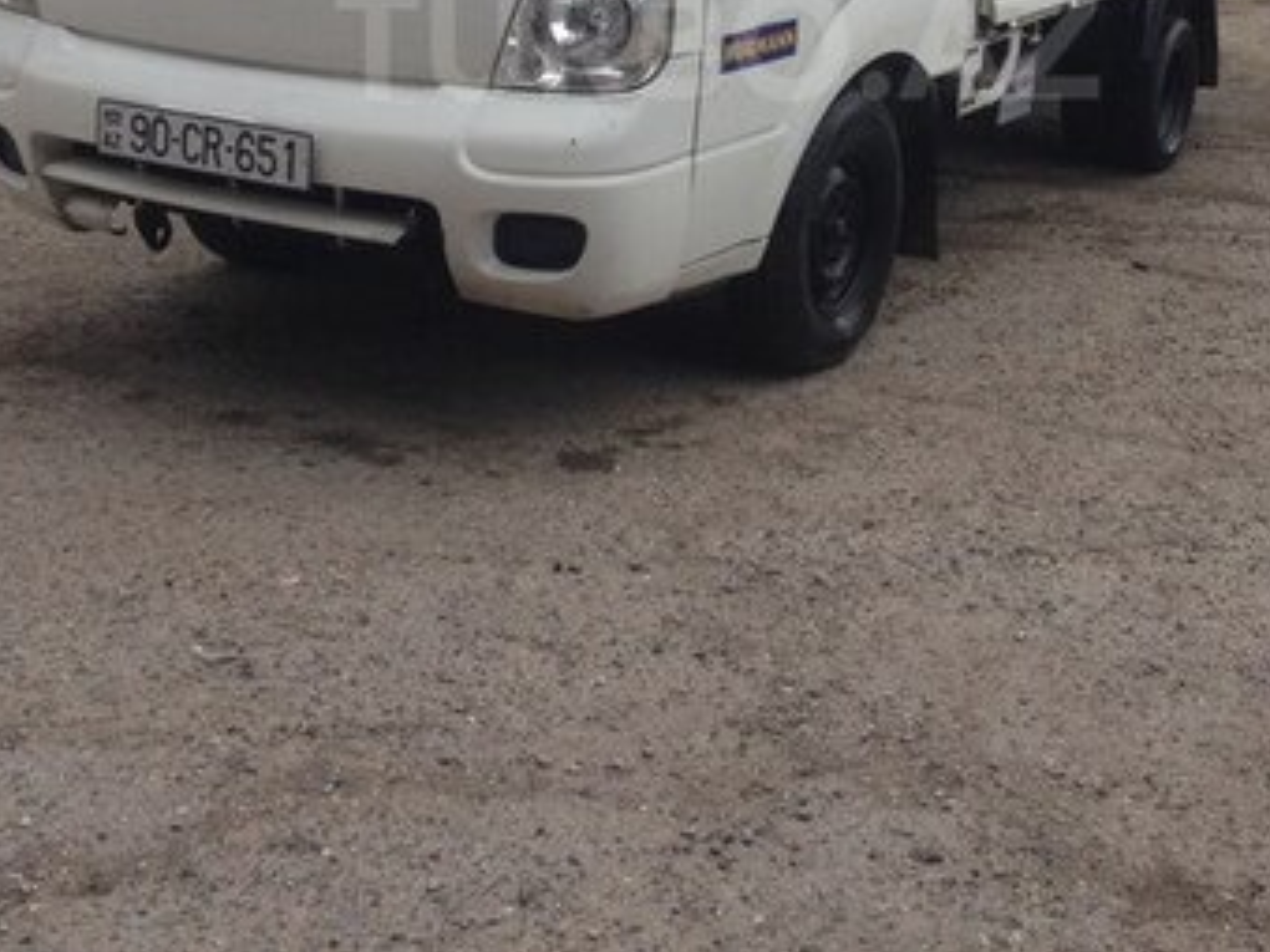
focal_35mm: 64
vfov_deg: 22.2
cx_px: 717
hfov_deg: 30.2
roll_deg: -3.2
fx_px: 2348
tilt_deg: -6.2
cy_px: 43
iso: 50
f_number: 2.4
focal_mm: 4.12
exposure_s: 1/230
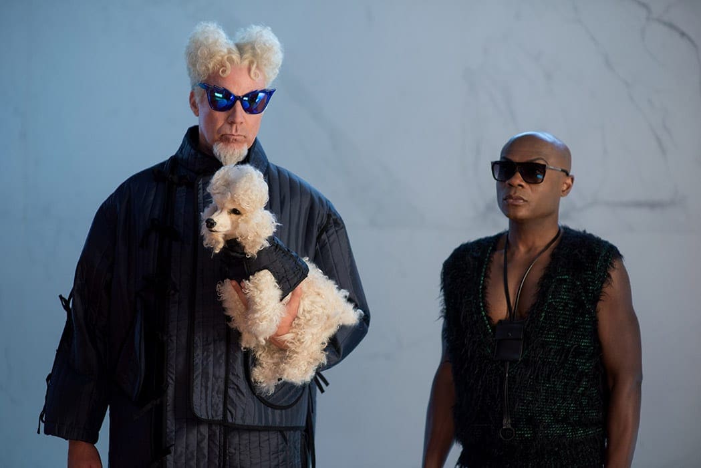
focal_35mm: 85
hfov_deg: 23.9
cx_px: 350
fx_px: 1655
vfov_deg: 16.1
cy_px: 234
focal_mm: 85
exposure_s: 1/200
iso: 640
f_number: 2.8
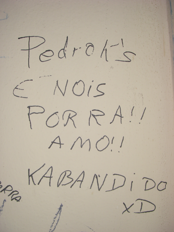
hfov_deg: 37.7
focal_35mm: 38
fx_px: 255
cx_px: 87
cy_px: 116
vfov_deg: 49.0
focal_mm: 6.3
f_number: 6.6
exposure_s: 1/40
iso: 64
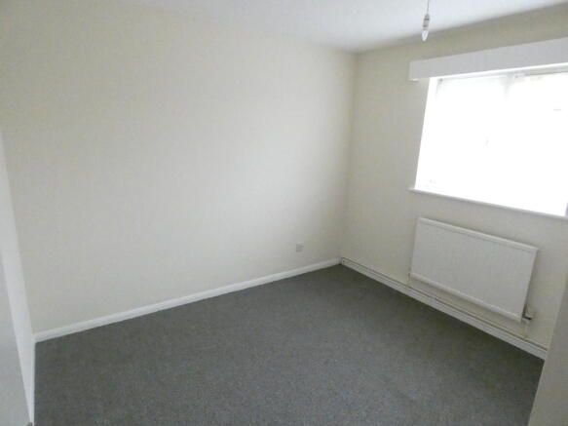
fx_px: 328
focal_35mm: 20
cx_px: 284
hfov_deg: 81.8
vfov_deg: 66.0
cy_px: 213
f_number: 2.8
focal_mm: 3.6
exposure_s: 1/125
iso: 3200
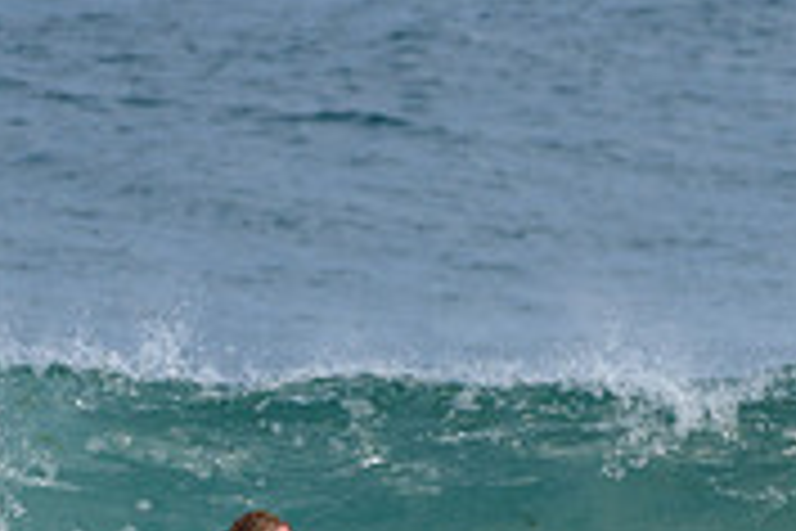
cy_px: 673
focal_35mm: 2002
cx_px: 432
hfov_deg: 1.0
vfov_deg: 0.7
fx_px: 44263
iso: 160
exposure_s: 1/1250
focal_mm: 500
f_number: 5.6
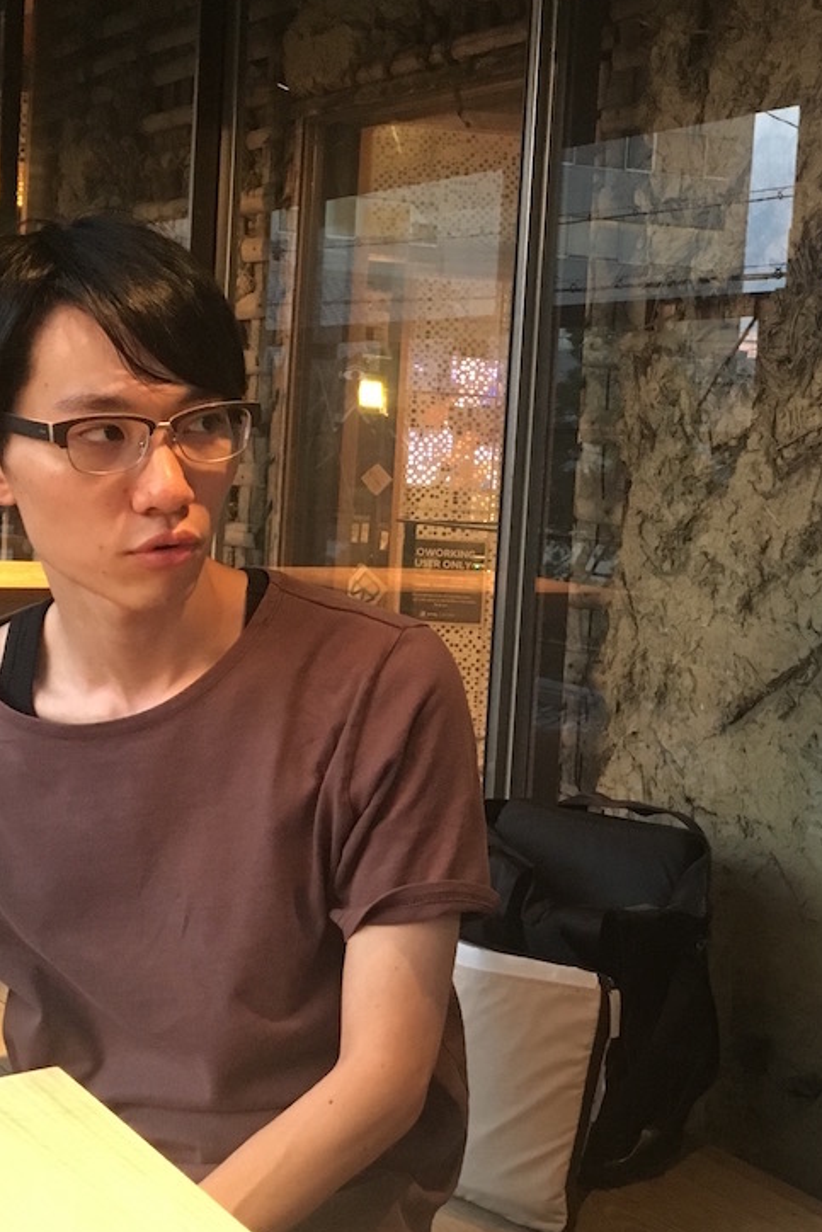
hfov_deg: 26.7
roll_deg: -4.5
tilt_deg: -2.2
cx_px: 613
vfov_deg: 39.6
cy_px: 563
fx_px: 1712
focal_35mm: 50
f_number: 2.2
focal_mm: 4.15
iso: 250
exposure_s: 1/15
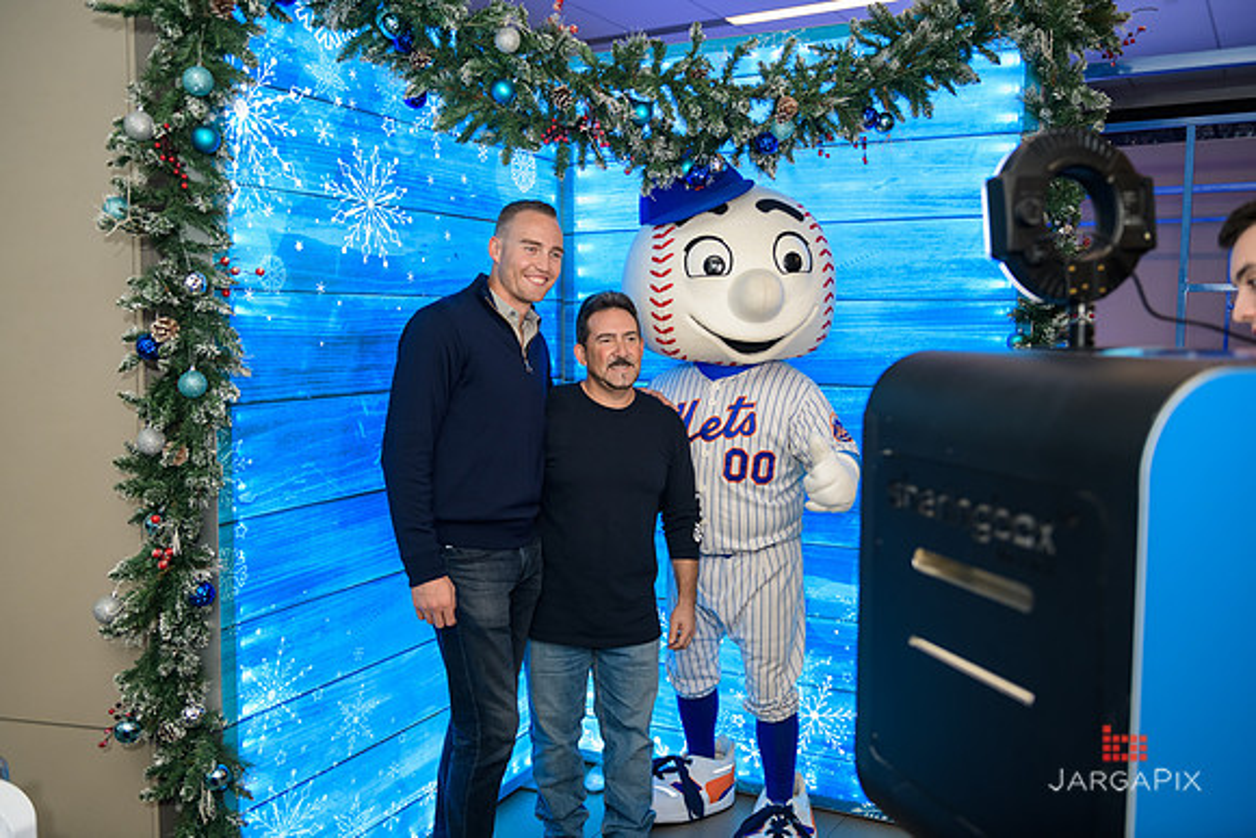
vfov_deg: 42.3
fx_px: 1082
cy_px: 419
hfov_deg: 60.3
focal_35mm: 31
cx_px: 628
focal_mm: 31
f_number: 3.2
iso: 400
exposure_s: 1/125
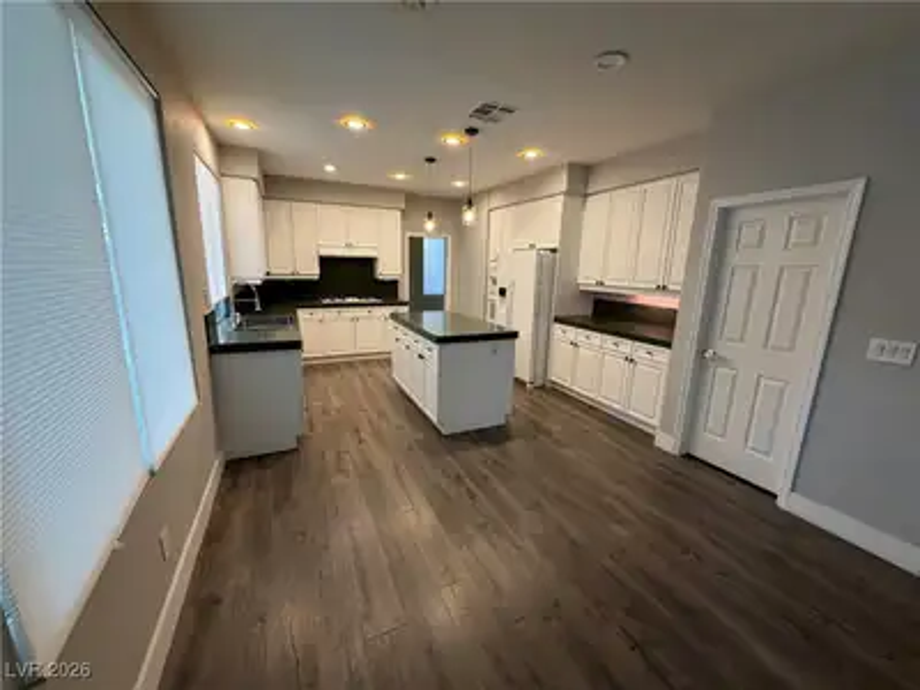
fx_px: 372
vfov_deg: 85.7
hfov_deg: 102.1
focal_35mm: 14
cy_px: 345
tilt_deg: -12.1
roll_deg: +0.1
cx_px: 460
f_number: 2.2
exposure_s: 1/120
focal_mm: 2.22
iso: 200
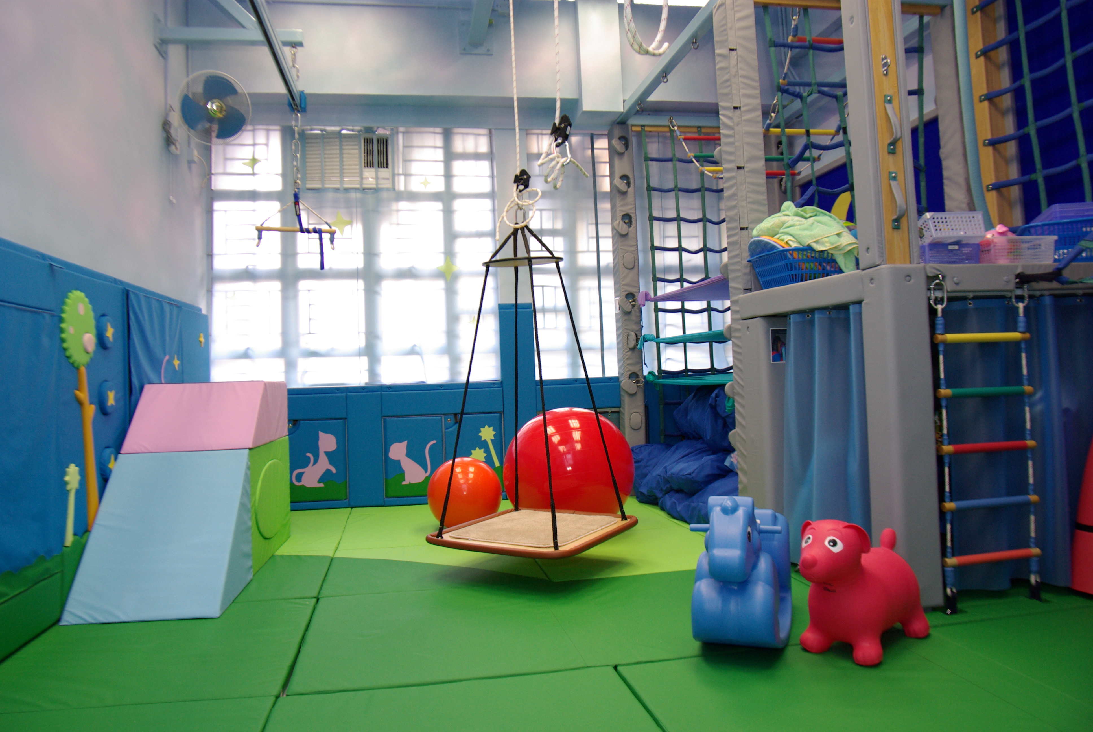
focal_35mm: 24
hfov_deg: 73.7
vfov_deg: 53.3
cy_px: 366
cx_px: 546
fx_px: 730
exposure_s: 1/25
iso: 400
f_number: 5.6
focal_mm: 16
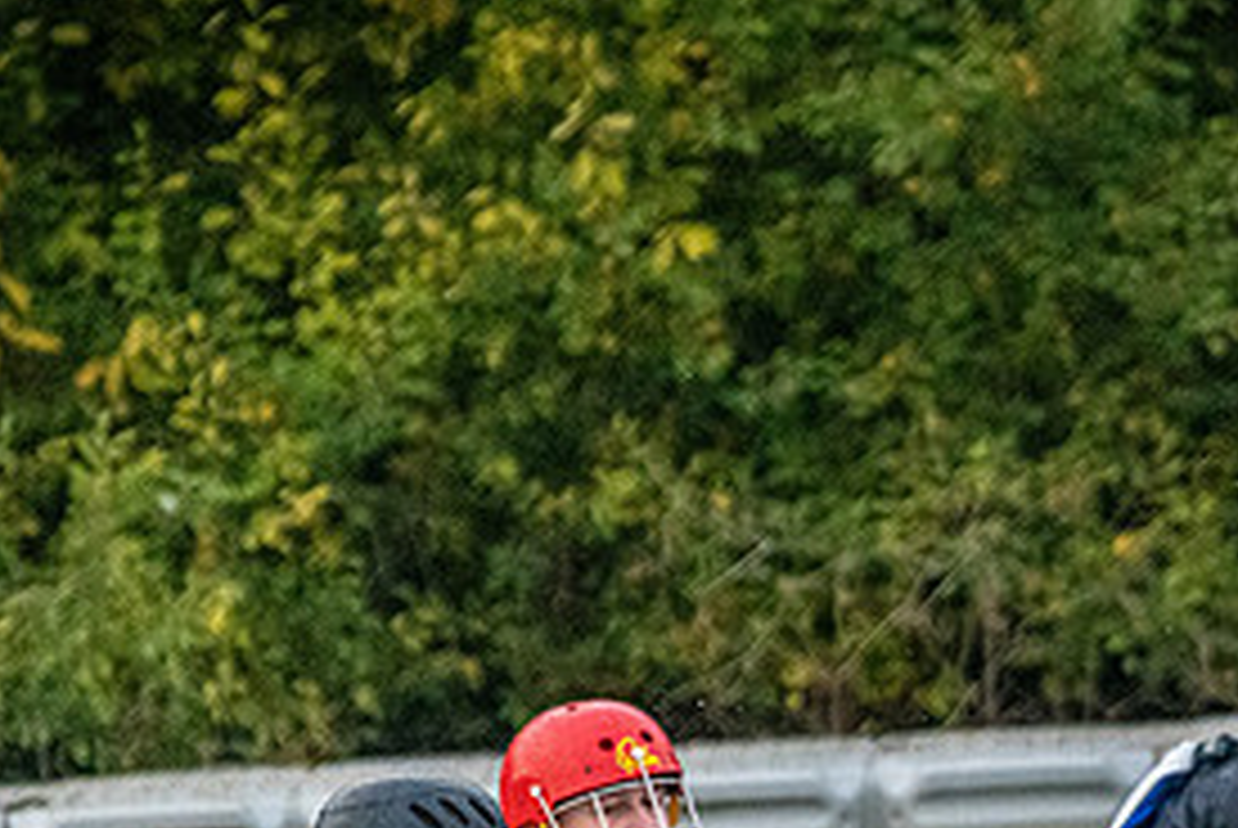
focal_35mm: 1106
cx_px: 1299
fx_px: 38074
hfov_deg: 1.9
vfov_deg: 1.2
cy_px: 1030
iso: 5000
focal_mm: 400
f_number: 5.6
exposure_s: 1/2500
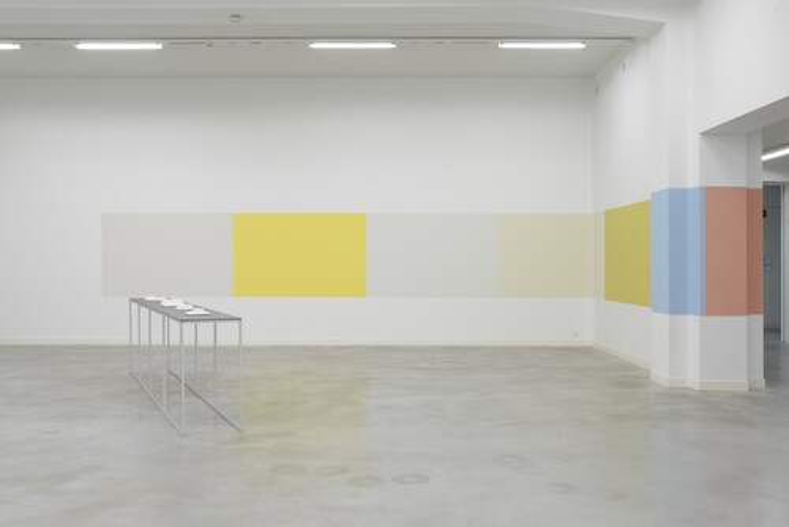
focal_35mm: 35
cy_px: 264
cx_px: 394
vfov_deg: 37.9
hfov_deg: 54.4
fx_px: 767
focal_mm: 35
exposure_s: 1.3
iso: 100
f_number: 10
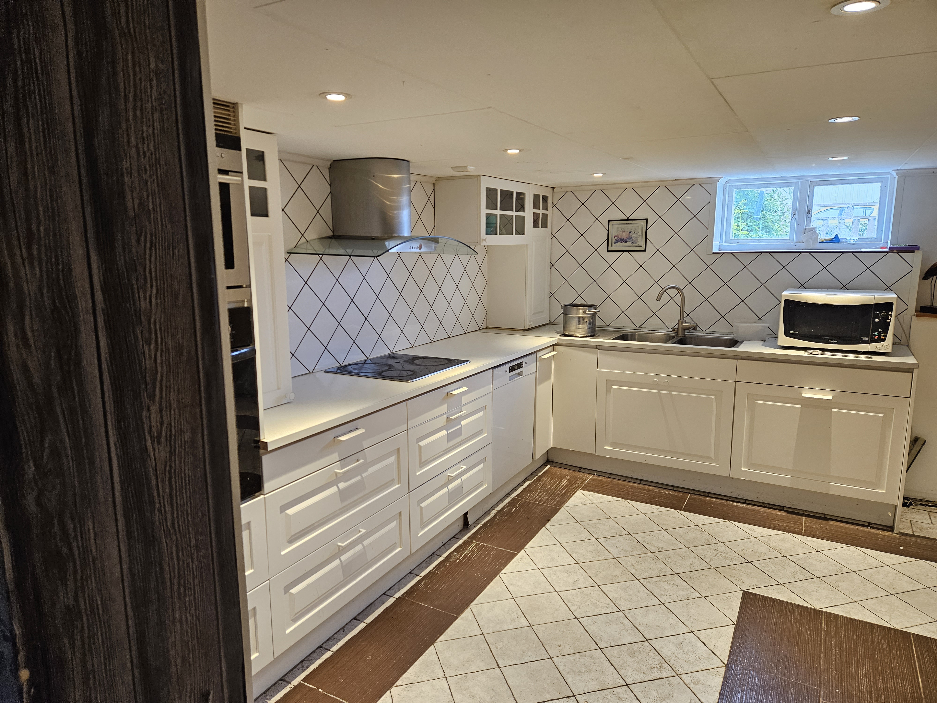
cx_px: 468
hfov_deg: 73.9
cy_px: 352
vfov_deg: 58.9
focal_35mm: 23
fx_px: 623
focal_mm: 5.4
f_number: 1.8
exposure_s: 1/100
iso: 200
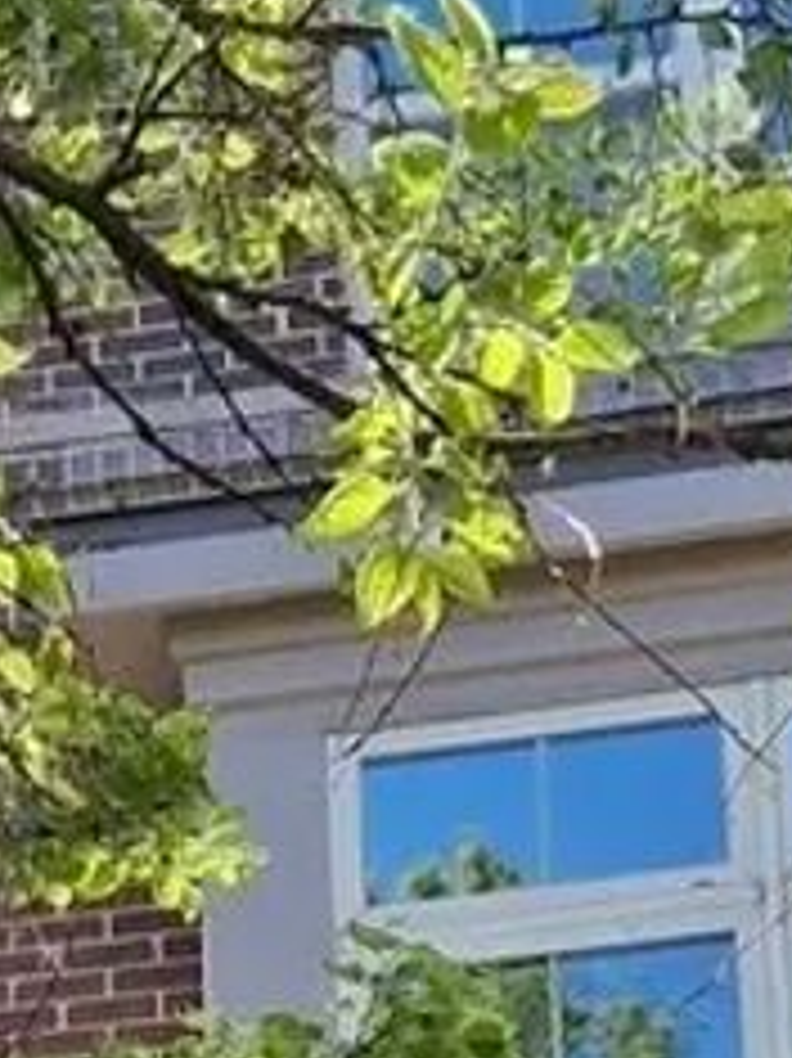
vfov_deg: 11.9
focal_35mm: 151
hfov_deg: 9.7
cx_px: -4
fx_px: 4611
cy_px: 2006
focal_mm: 3.98
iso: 25
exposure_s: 1/282
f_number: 1.8
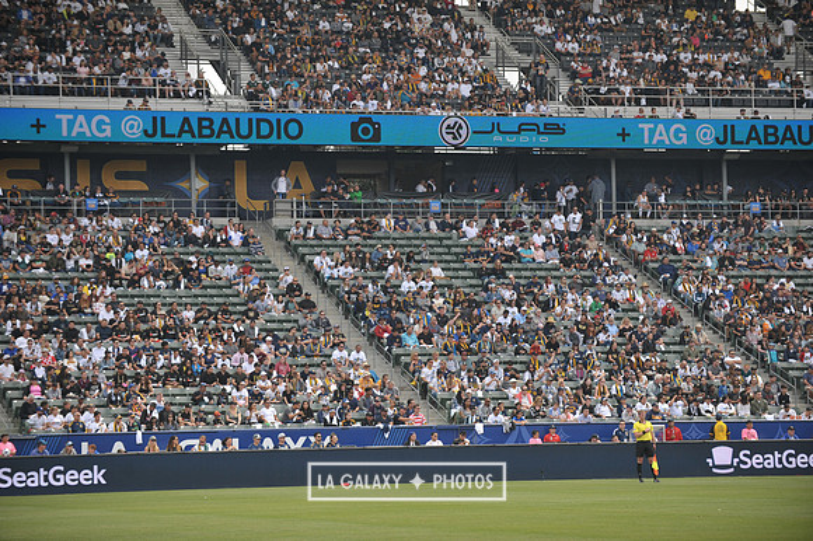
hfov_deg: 15.2
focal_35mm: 135
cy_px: 270
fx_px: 3047
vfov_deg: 10.1
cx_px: 406
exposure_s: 1/2500
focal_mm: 135
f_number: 3.5
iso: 320
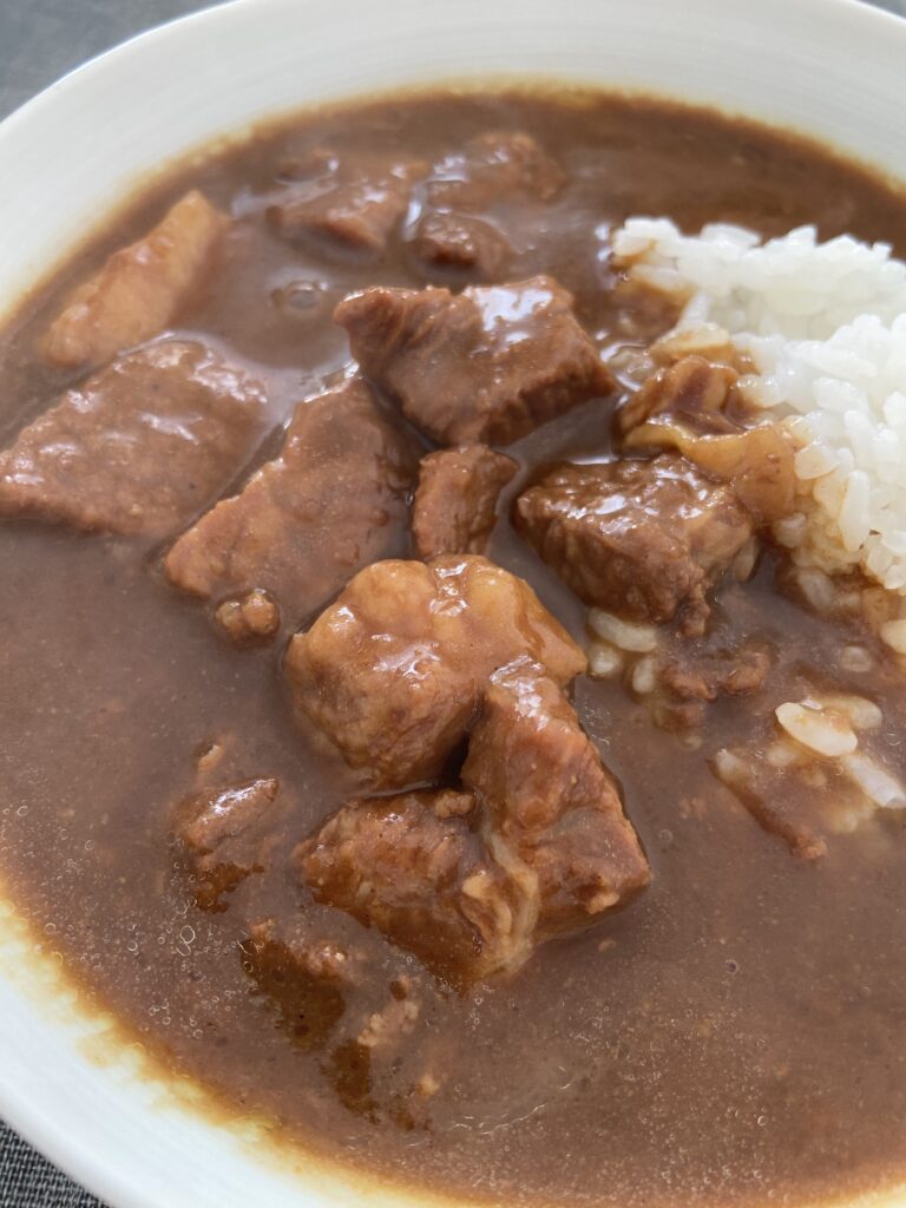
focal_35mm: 26
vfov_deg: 67.3
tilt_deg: -59.9
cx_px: 453
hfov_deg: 53.1
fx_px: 907
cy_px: 604
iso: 100
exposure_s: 1/121
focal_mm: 4.25
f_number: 1.8
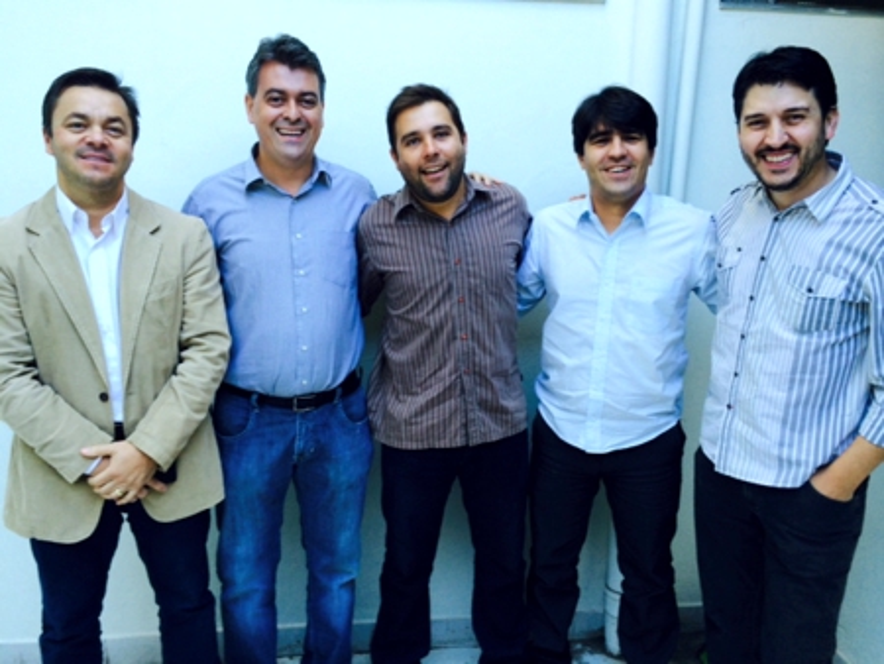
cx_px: 442
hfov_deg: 59.9
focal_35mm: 30
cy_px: 332
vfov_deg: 46.8
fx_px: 767
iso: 50
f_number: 2.2
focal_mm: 4.12
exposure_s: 1/60
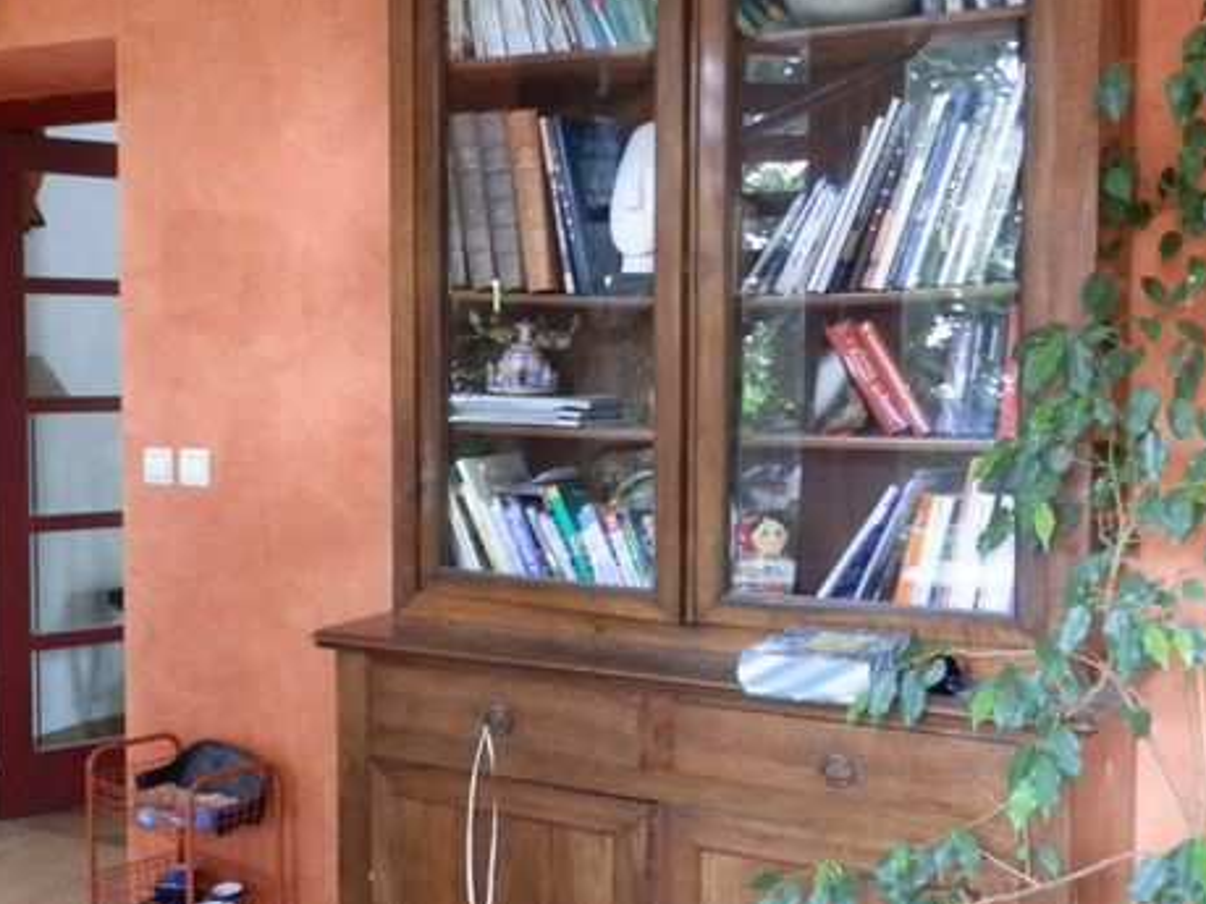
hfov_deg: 43.8
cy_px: 443
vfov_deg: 33.6
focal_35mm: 43
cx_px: 564
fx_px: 1498
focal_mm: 5.96
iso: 400
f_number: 3.2
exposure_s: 1/6
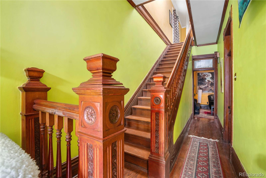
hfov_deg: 96.7
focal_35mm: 16
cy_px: 89
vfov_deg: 73.8
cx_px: 133
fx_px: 118
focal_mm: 16
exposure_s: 1/1.67
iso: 200
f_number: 8
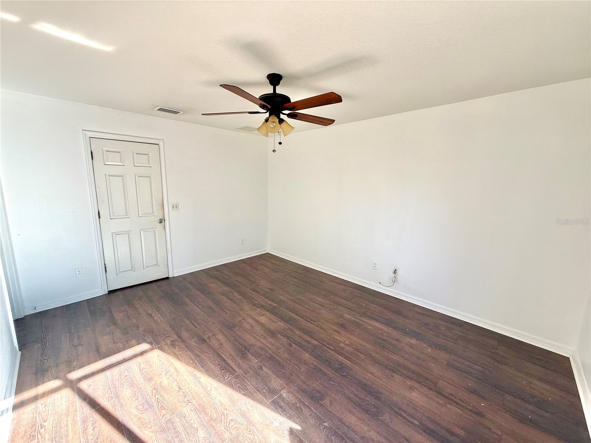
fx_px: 239
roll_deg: -0.9
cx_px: 296
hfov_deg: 102.1
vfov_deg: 85.7
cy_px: 222
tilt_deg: -9.3
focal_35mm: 14
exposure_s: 1/99
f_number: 2.2
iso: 64
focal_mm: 2.22
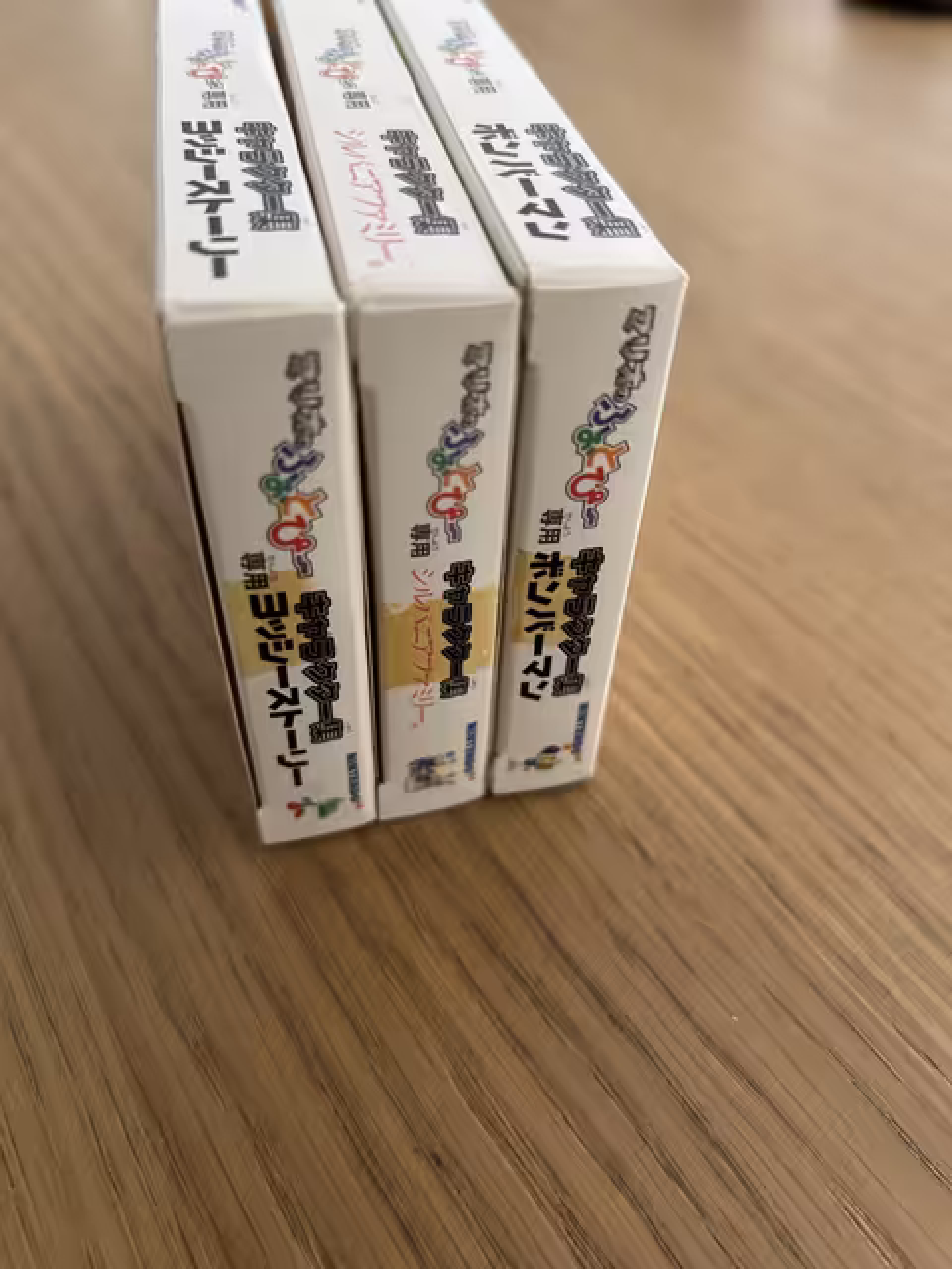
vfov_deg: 67.3
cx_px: 476
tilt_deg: -45.0
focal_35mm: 26
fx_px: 953
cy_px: 634
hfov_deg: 53.1
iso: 250
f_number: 1.5
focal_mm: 5.7
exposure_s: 1/60
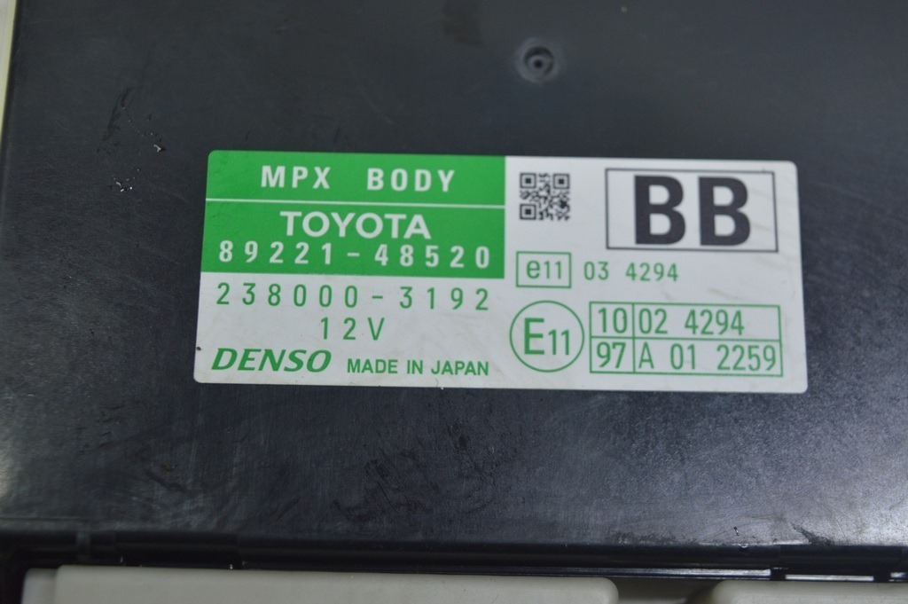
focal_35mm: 60
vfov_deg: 22.6
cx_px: 454
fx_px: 1512
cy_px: 302
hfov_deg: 33.4
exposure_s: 1/40
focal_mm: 40
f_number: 4.8
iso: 400
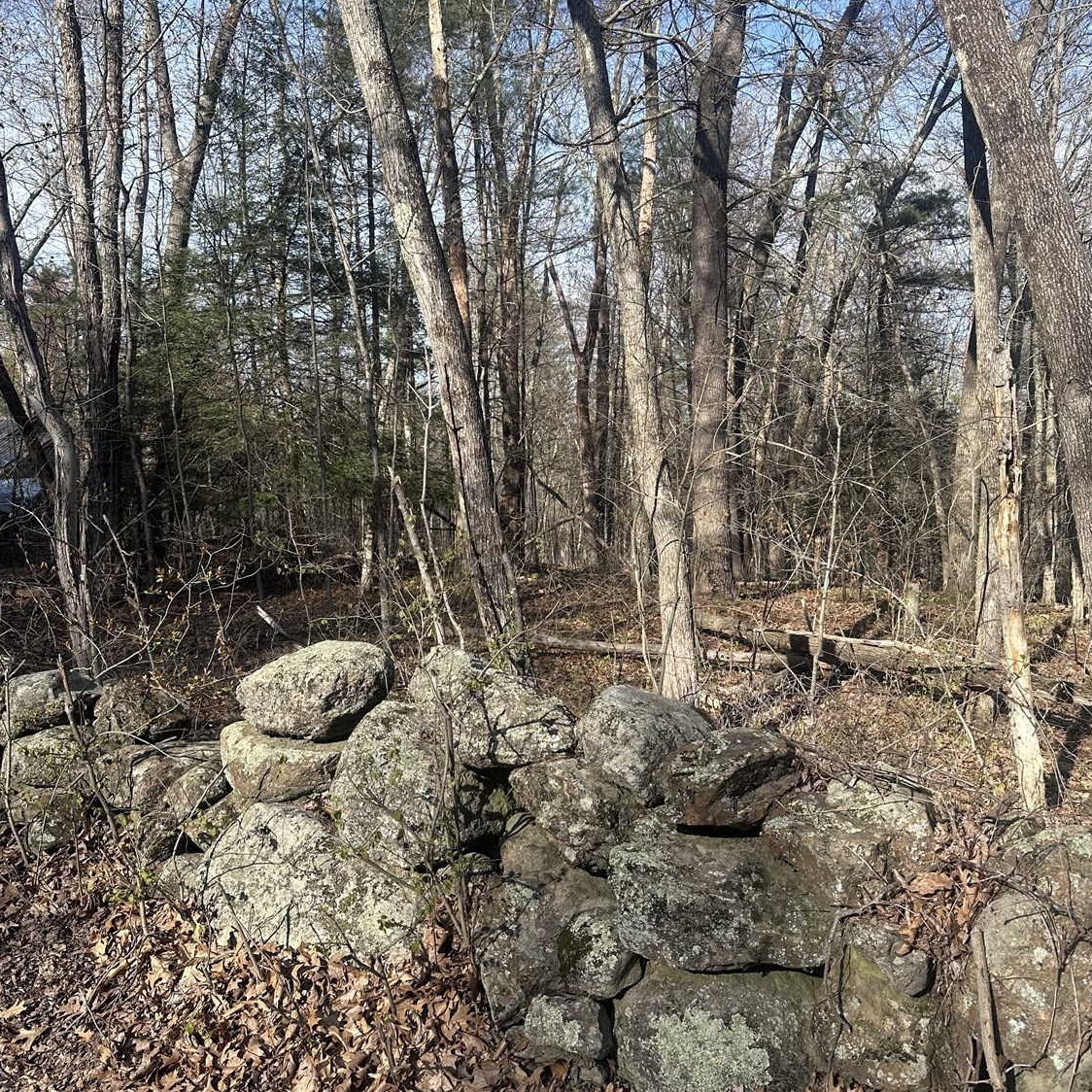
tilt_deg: +3.0
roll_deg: +1.8
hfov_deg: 55.6
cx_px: 538
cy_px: 493
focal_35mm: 29
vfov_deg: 55.5
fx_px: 1035
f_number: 1.78
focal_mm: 6.86
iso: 80
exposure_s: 1/1453
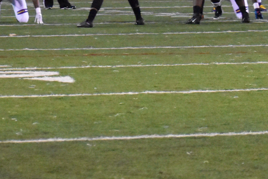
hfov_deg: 6.1
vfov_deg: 4.0
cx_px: 201
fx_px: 2531
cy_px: -100
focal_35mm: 340
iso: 10000
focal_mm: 70
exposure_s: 1/250
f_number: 4.5
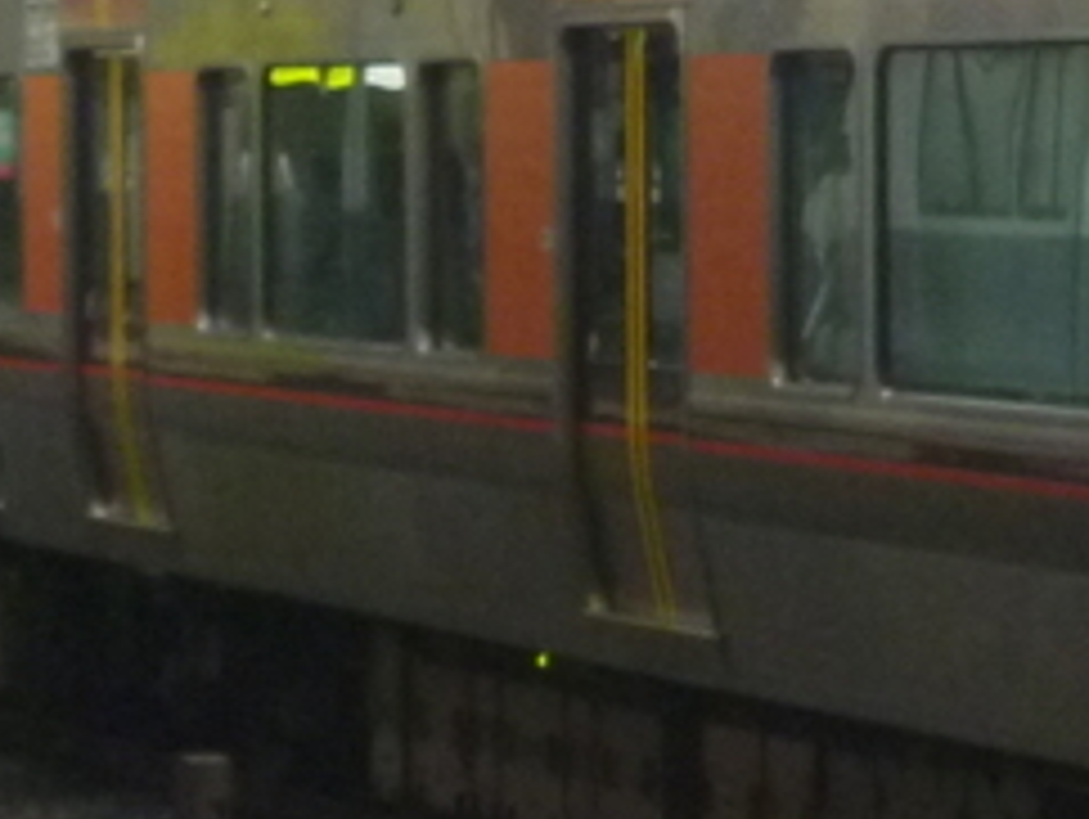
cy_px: 315
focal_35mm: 238
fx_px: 7495
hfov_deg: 7.8
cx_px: 2524
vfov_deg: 6.3
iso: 400
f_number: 4
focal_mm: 8.6
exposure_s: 1/40
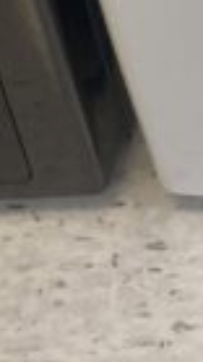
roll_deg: -0.3
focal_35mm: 163
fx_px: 1563
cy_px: -607
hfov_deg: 6.8
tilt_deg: -29.0
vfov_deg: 10.6
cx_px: 591
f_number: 1.8
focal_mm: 4.25
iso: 32
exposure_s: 1/64
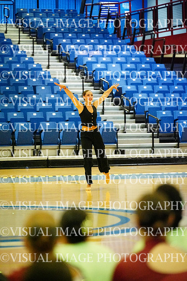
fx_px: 1168
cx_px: 94
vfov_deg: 13.7
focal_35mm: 150
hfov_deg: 9.2
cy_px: 140
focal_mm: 150
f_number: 2.8
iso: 25600
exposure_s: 1/1600
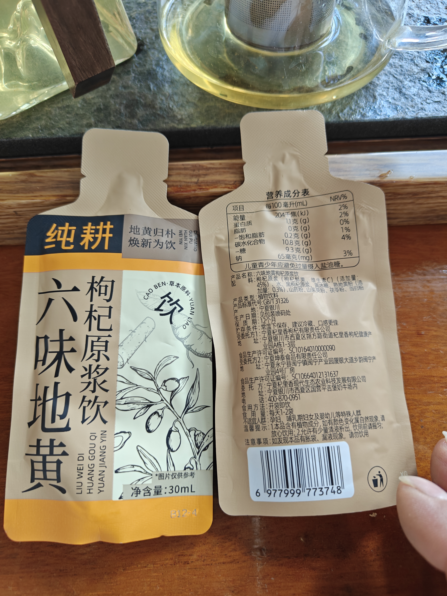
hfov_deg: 56.8
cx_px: 224
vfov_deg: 71.6
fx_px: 413
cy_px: 298
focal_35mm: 24
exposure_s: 1/115
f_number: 1.8
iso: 125
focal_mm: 5.59
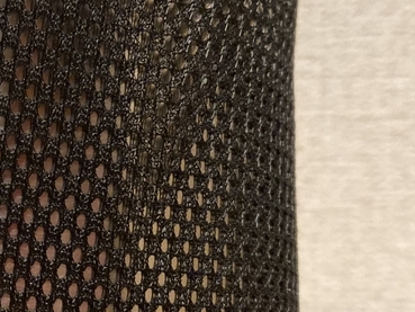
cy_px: 181
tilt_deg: -2.7
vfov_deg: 16.2
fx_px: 1091
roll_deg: +0.8
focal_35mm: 91
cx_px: -67
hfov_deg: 20.3
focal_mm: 3.99
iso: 320
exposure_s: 1/43
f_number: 1.8
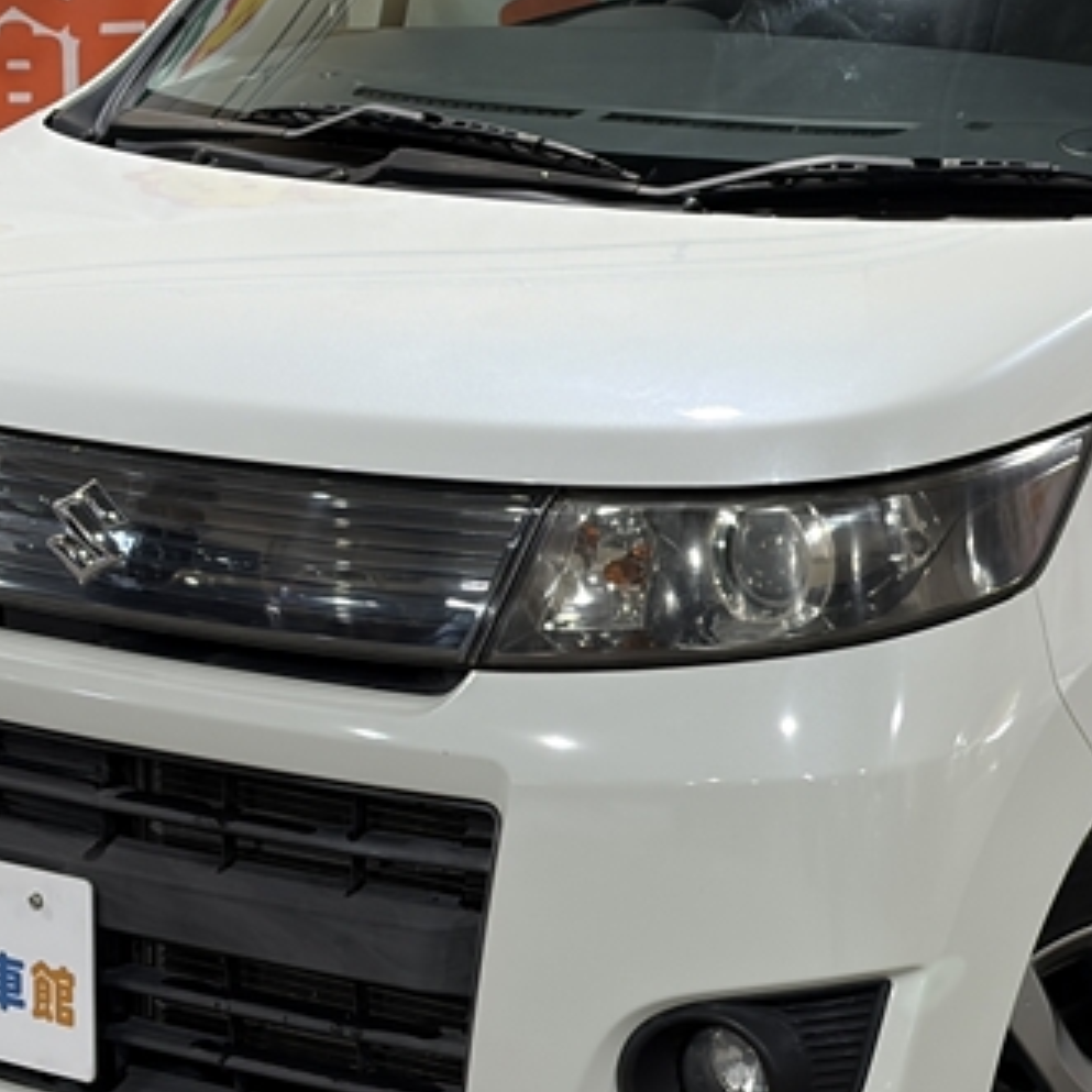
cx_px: 944
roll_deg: +0.1
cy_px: 454
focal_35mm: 125
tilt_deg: -10.2
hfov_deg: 13.8
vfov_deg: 13.9
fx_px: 4461
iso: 50
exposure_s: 1/50
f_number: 1.6
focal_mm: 5.96
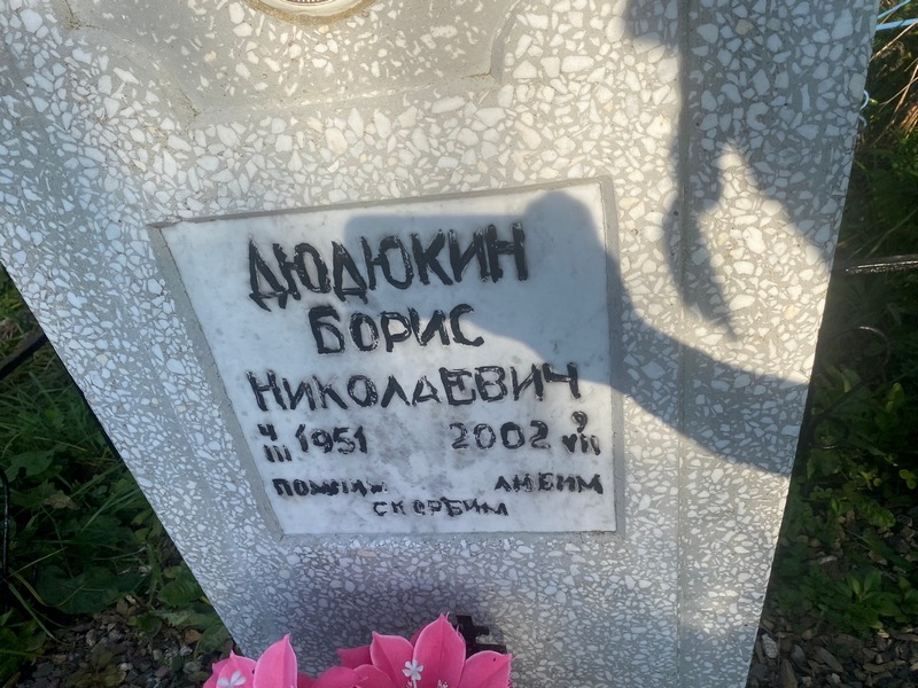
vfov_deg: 53.1
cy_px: 344
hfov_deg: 67.3
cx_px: 459
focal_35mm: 26
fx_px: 690
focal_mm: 4.25
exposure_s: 1/2688
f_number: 1.8
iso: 32
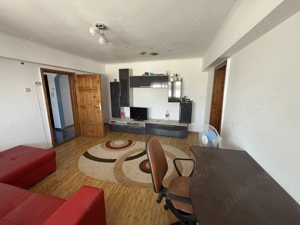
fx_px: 121
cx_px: 150
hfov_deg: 102.1
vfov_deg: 85.7
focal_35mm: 14
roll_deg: +0.1
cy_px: 112
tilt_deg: -10.6
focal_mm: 2.22
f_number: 2.2
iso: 250
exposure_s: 1/99
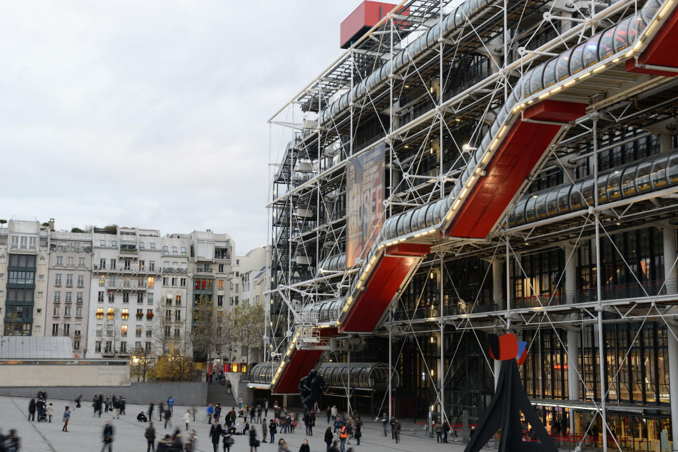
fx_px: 979
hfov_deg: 38.2
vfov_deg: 26.0
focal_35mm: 52
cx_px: 339
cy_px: 226
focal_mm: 52
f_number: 11
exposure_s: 1/3
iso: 200
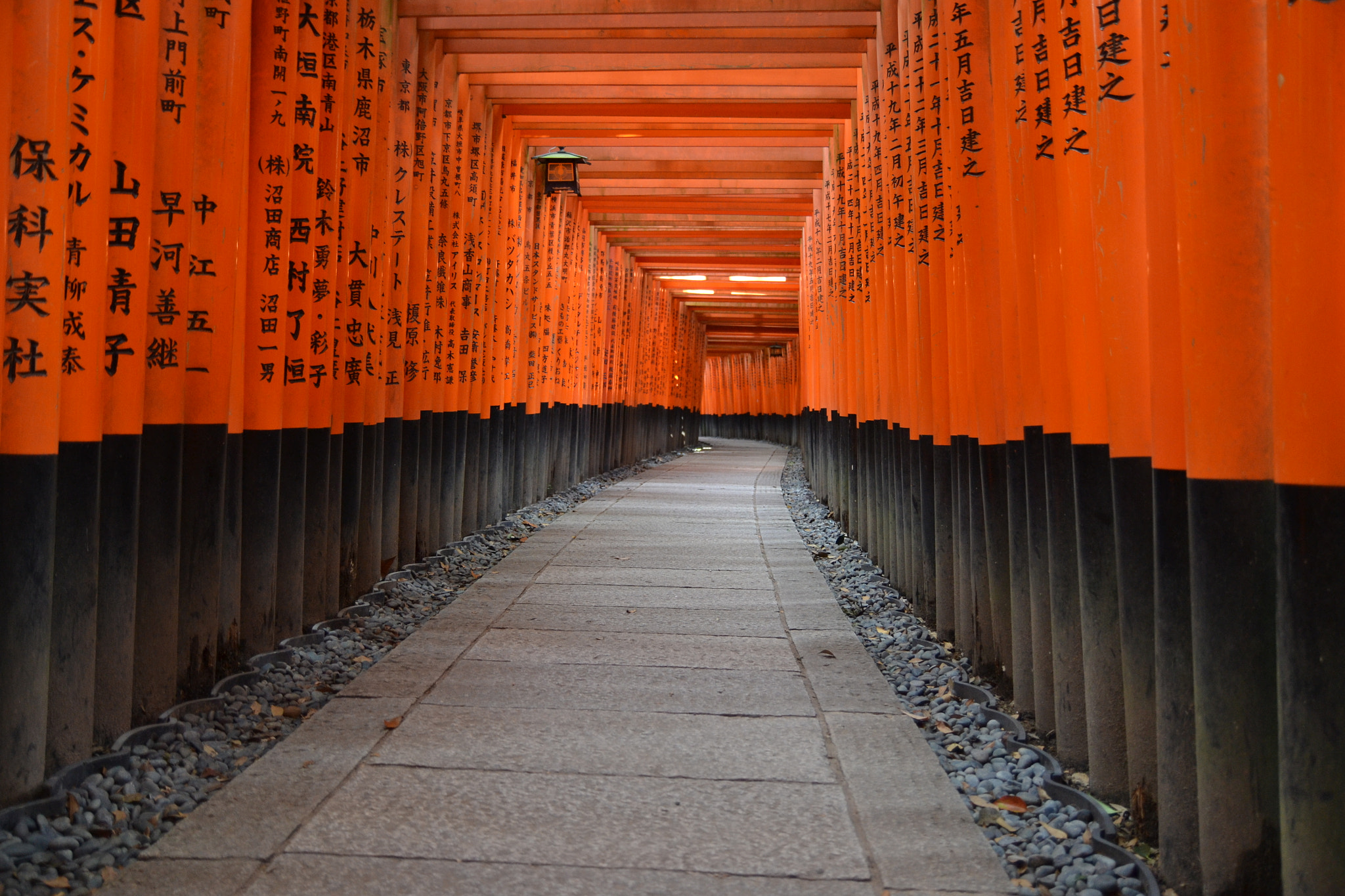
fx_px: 1233
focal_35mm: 33
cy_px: 448
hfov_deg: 57.2
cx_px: 672
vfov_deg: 40.0
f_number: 2.8
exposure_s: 1/60
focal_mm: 22
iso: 640
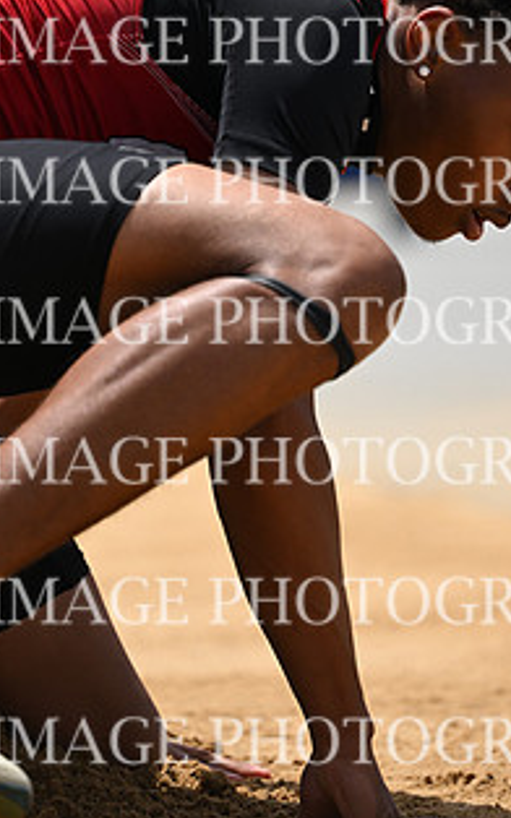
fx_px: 6713
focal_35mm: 301
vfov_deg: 7.0
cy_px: 391
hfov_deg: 4.4
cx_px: 192
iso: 250
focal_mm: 160
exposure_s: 1/5000
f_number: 2.8
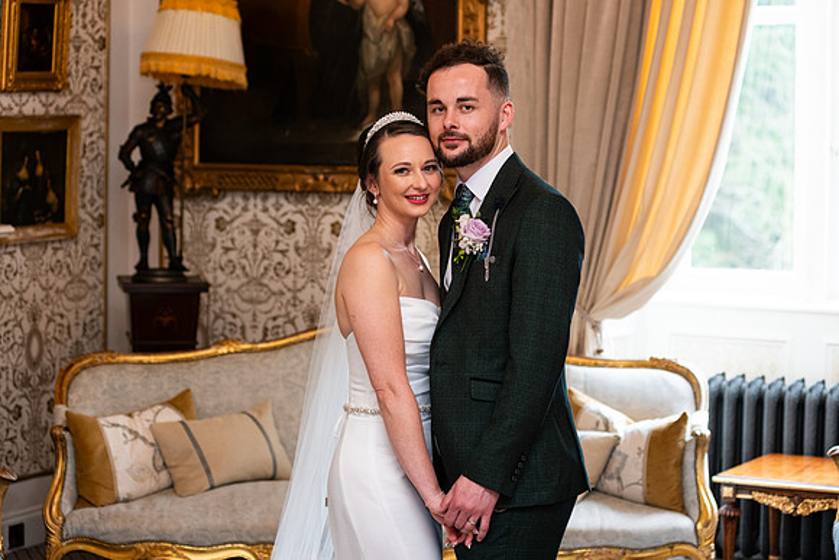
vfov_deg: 17.1
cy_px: 280
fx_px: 1865
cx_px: 420
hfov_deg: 25.4
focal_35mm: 80
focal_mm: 80
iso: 800
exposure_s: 1/160
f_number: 3.5
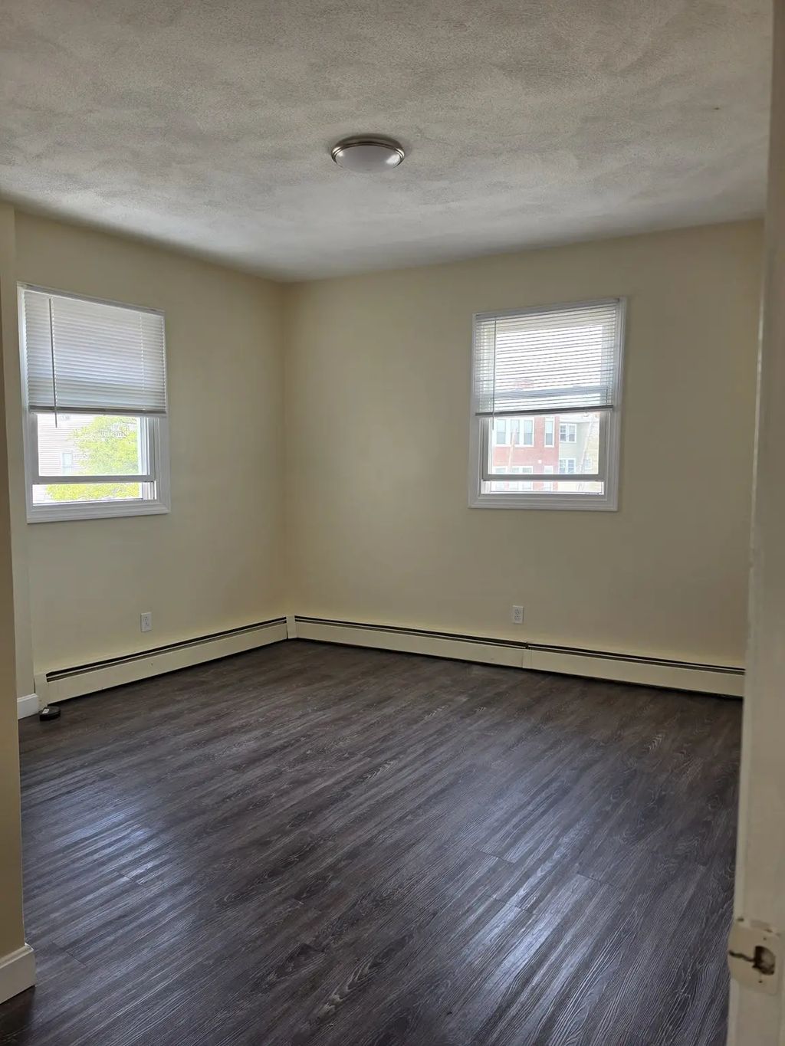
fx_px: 695
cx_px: 392
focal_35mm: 23
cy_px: 523
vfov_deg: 73.9
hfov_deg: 58.9
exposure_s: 1/90.1
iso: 20
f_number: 1.4
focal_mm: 6.5
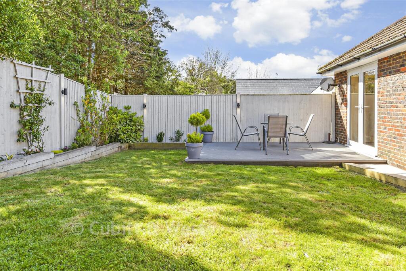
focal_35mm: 24
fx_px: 271
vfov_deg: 53.1
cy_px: 136
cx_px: 203
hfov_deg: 73.7
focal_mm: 16
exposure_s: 1/125
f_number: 8
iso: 200
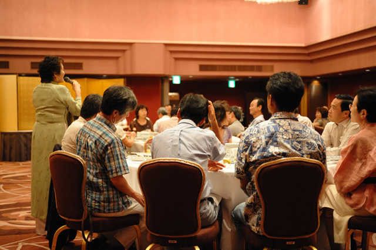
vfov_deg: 27.0
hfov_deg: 39.6
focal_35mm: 50
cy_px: 125
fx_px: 522
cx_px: 188
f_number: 2.8
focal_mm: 50
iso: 5600
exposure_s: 1/125
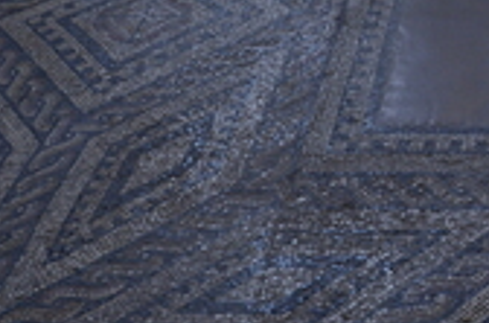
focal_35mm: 63
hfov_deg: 28.4
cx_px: 565
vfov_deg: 21.4
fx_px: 853
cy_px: 167
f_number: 5.6
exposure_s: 1/125
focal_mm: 16
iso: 1000
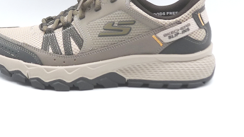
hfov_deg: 30.5
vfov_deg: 17.4
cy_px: 37
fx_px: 446
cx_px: 98
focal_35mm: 69
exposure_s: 1/200
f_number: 4
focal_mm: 5.3
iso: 100
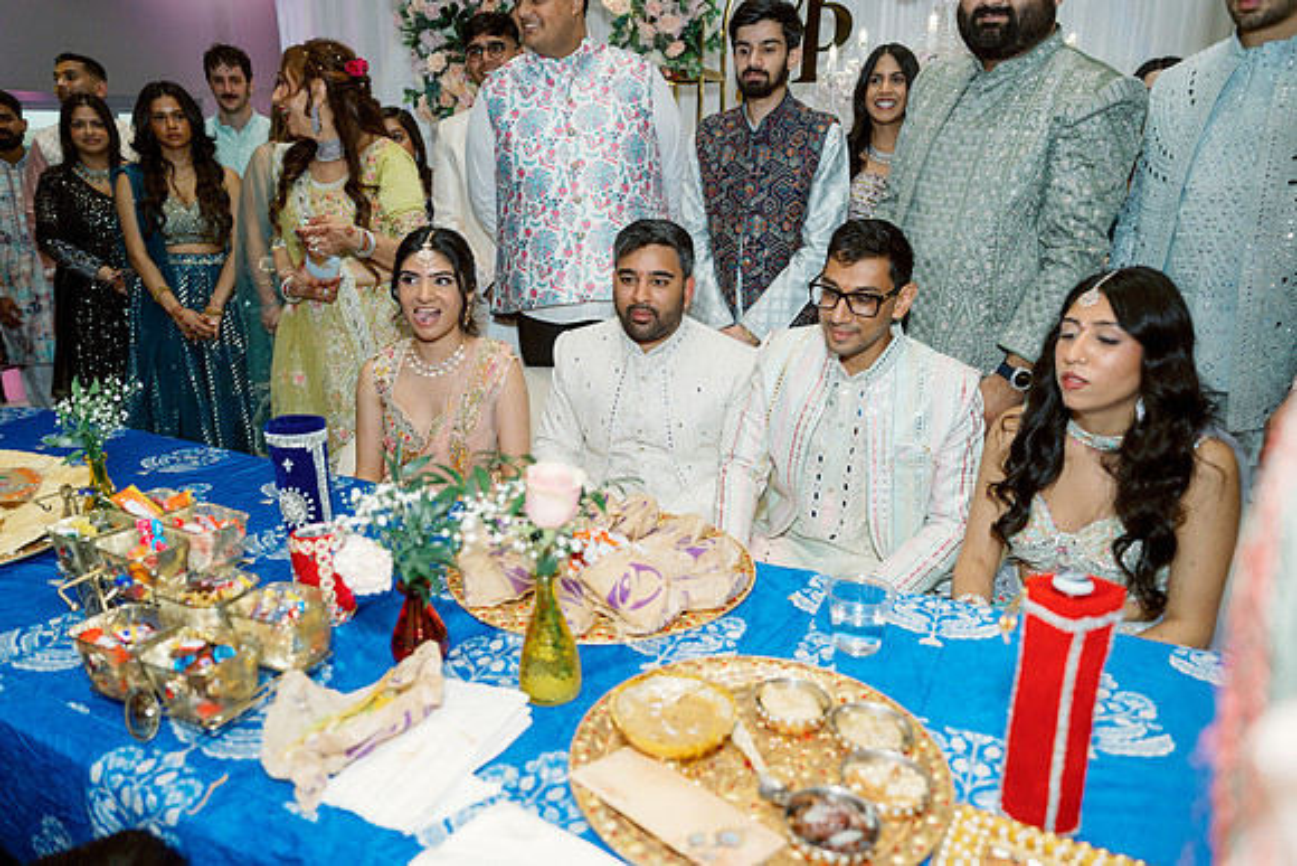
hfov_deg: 73.6
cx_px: 648
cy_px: 433
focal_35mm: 24
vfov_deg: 53.0
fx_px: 868
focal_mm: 24
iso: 500
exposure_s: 1/250
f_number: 2.8
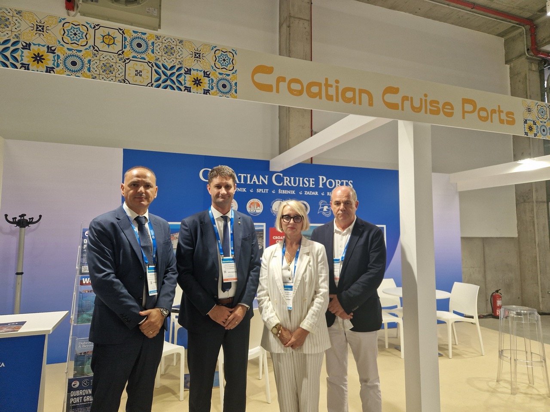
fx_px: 365
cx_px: 275
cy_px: 206
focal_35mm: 23
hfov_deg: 73.9
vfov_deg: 58.9
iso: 64
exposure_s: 1/100
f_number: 1.8
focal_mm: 5.4
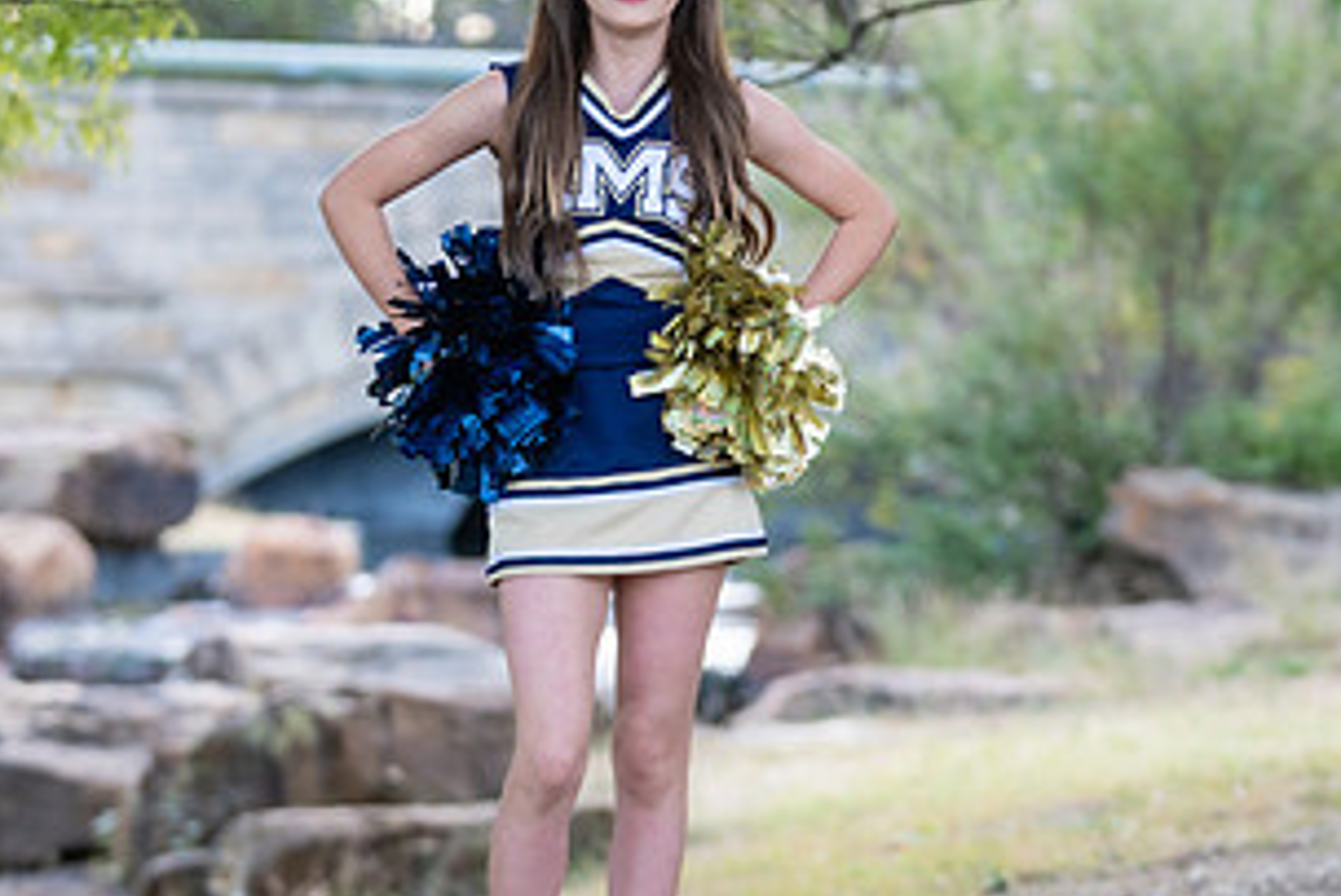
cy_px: 408
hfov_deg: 12.2
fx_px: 6261
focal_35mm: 168
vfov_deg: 8.2
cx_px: 591
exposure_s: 1/320
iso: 400
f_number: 2.8
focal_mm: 88
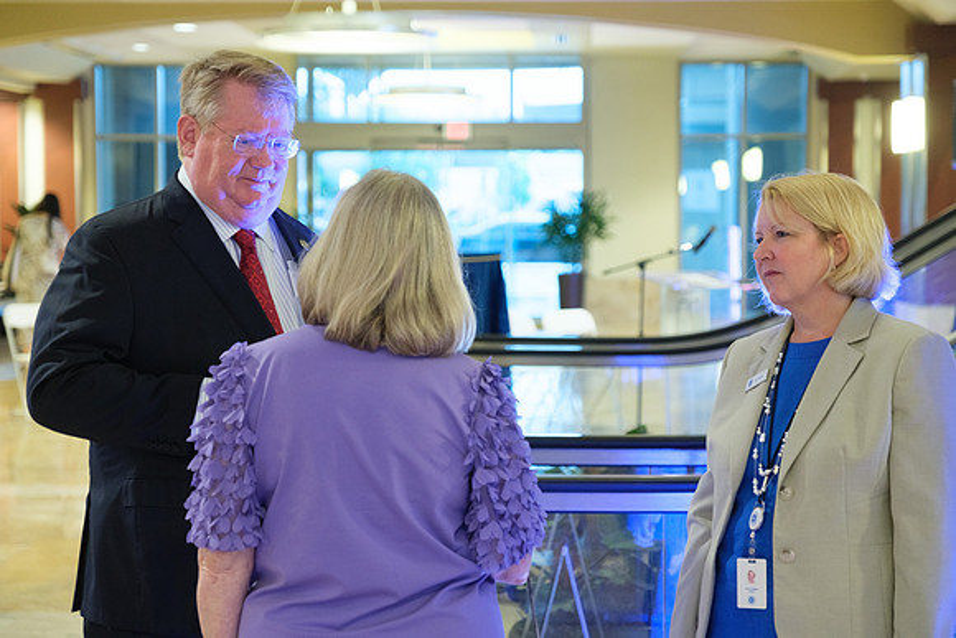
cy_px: 319
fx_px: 2125
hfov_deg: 25.4
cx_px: 478
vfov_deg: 17.1
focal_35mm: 80
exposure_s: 1/40
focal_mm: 53.3
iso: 1000
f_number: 2.8
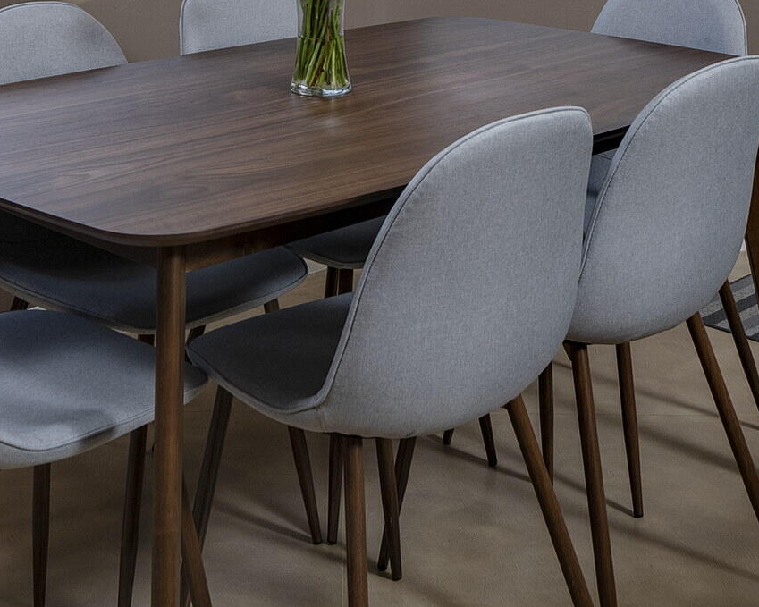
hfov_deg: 29.1
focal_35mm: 65
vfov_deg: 21.0
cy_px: -221
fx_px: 1460
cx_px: 328
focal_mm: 21
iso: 200
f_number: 7.1
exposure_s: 1/50
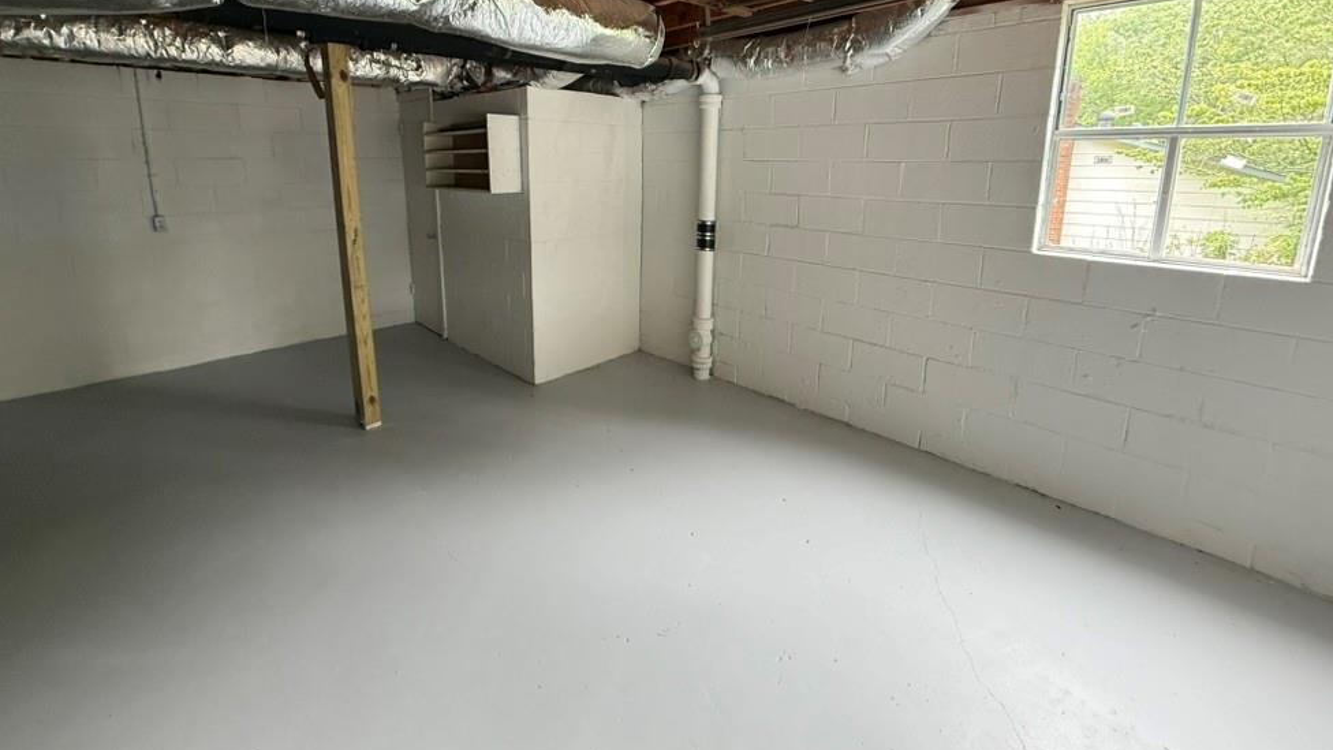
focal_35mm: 16
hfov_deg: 99.3
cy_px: 255
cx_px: 645
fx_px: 566
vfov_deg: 65.5
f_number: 2.2
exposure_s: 1/79
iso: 320
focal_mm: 2.22
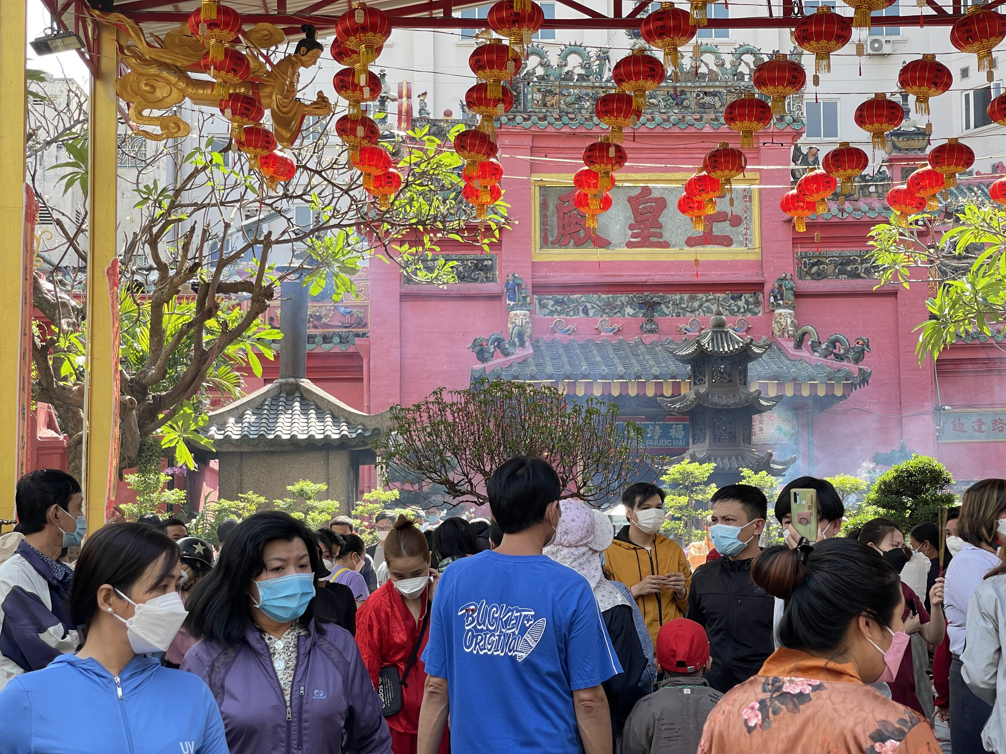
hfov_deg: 30.3
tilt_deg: +5.0
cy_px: 377
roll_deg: +0.6
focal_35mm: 64
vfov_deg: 22.9
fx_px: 1860
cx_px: 503
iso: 20
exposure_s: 1/169
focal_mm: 7.5
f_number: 2.2
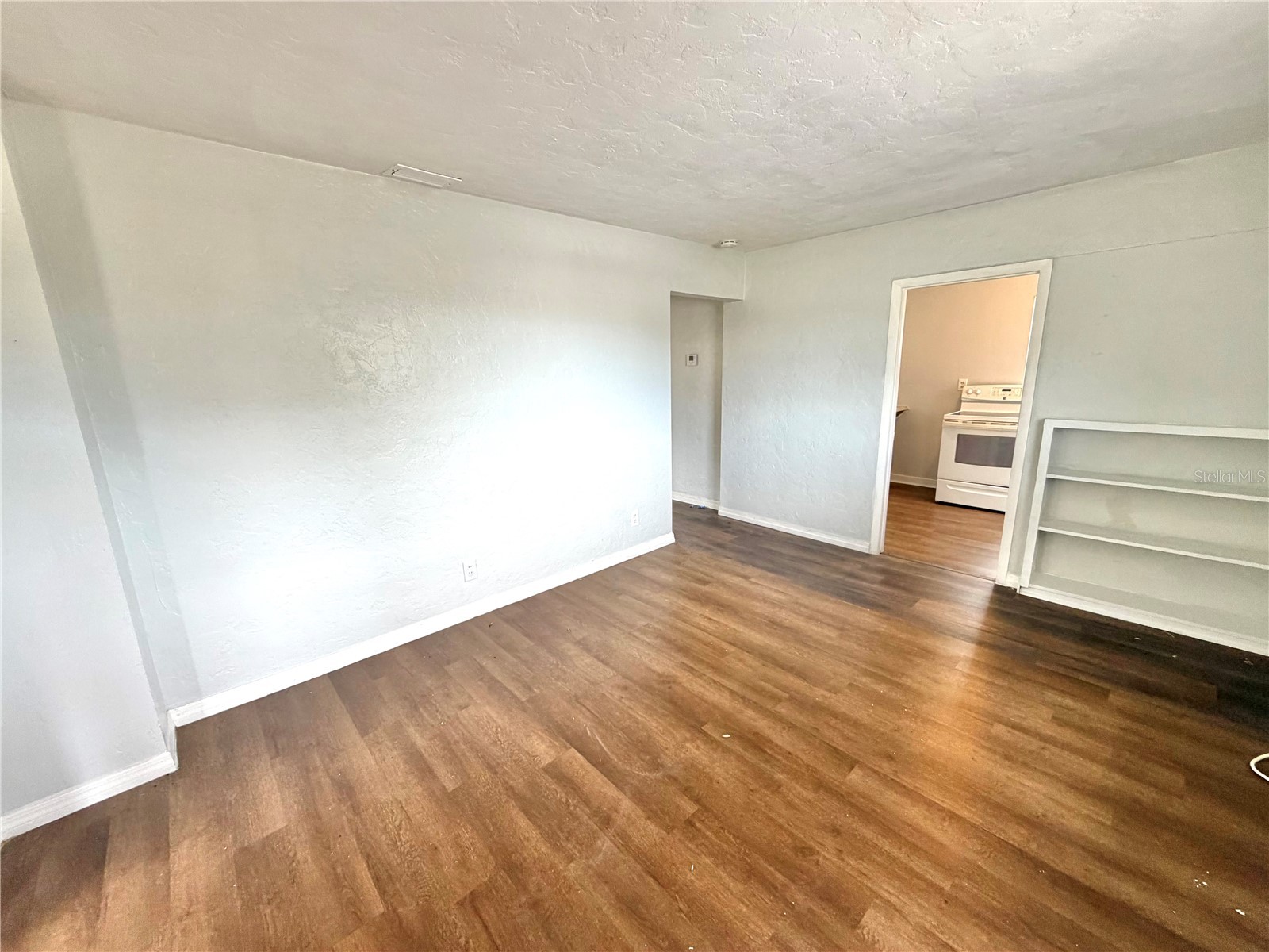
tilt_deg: -12.2
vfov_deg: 85.7
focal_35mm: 14
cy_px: 476
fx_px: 513
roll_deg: +1.7
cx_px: 634
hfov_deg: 102.1
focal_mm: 2.22
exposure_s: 1/60
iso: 200
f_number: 2.2
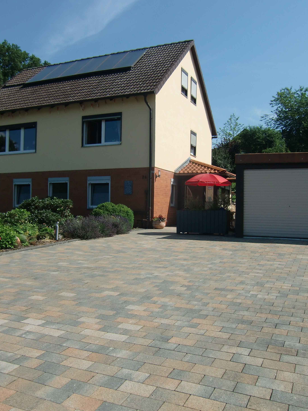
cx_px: 128
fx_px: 391
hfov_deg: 42.8
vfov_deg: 55.3
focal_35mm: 33
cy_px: 208
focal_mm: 4.3
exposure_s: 1/250
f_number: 7.5
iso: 64
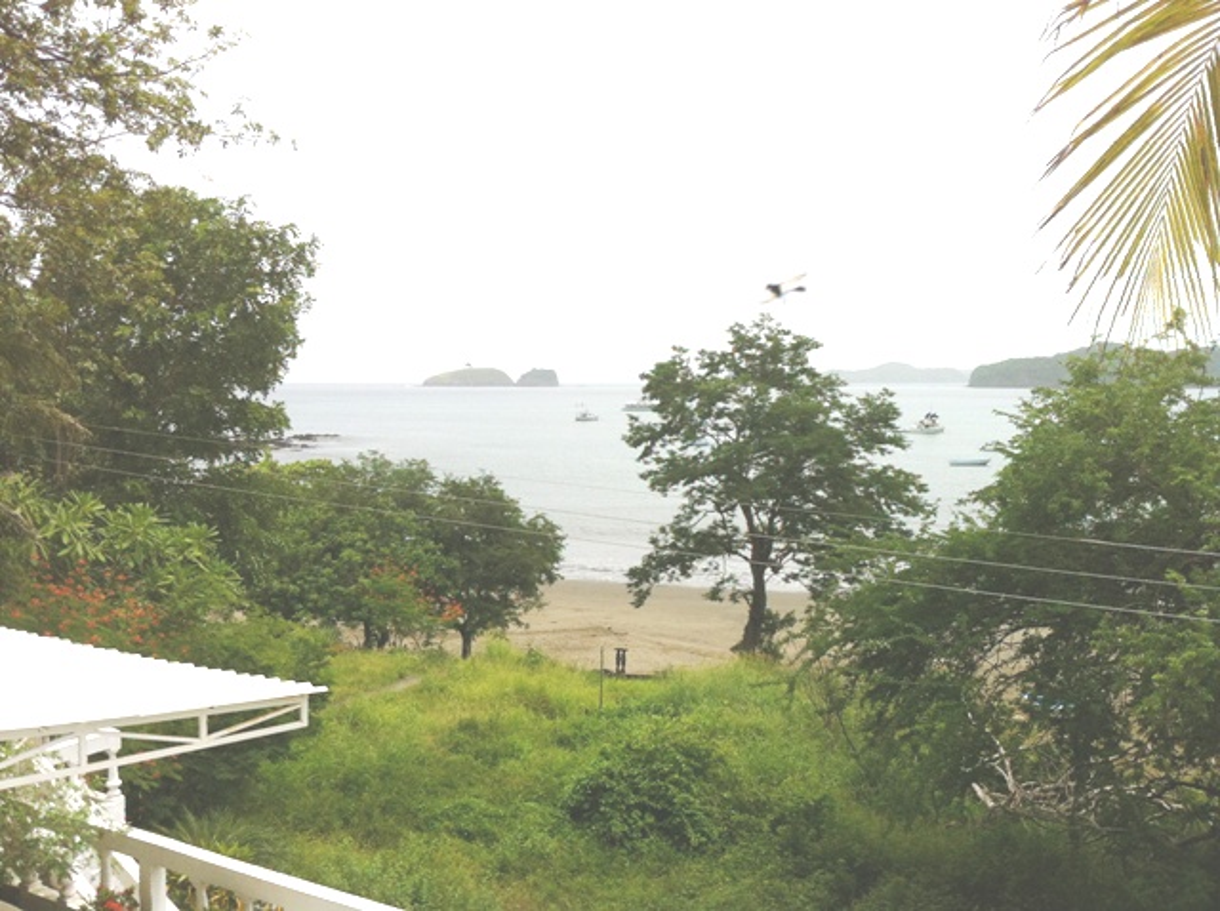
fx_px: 1232
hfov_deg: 52.7
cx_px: 610
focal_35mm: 35
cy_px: 456
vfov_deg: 40.6
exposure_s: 1/1774
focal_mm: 3.85
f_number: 2.8
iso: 80
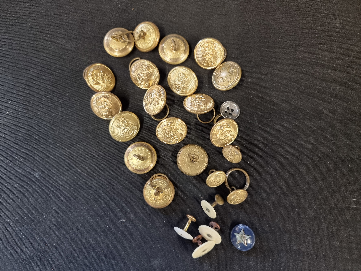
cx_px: 180
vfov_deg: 56.8
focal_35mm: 24
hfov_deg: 71.6
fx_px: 250
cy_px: 136
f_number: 1.8
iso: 400
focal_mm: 6.7
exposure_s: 1/50
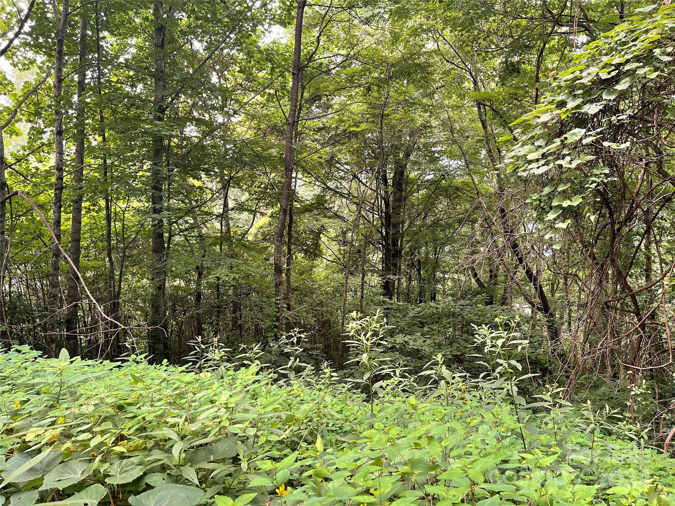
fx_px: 487
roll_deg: -1.2
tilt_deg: -7.2
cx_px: 338
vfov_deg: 54.9
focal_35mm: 25
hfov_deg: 69.4
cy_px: 253
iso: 125
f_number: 1.6
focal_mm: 5.1
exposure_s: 1/121
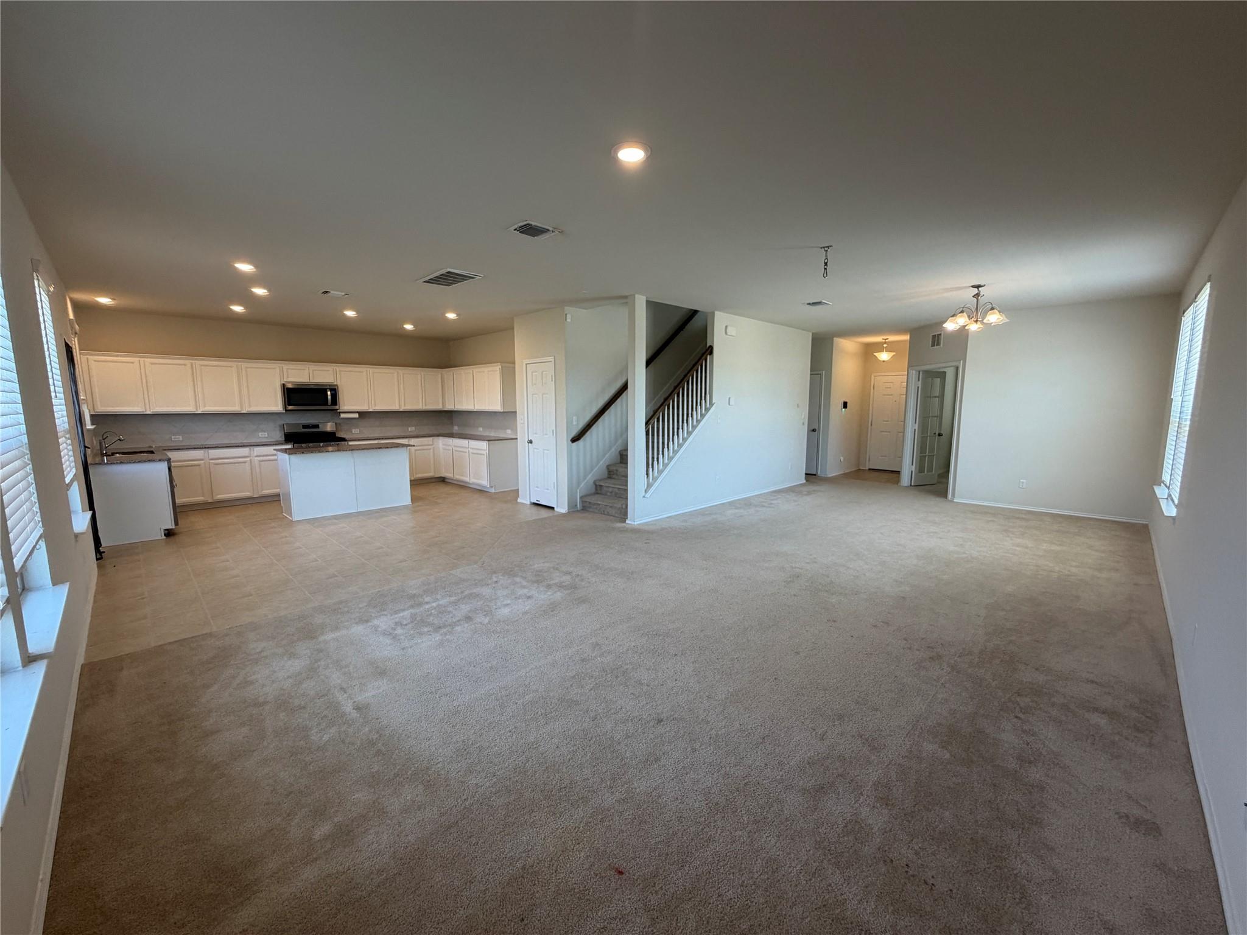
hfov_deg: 102.1
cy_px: 468
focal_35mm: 14
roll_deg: -0.2
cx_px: 624
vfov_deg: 85.7
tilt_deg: -7.5
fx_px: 504
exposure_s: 1/120
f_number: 2.2
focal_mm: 2.22
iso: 160
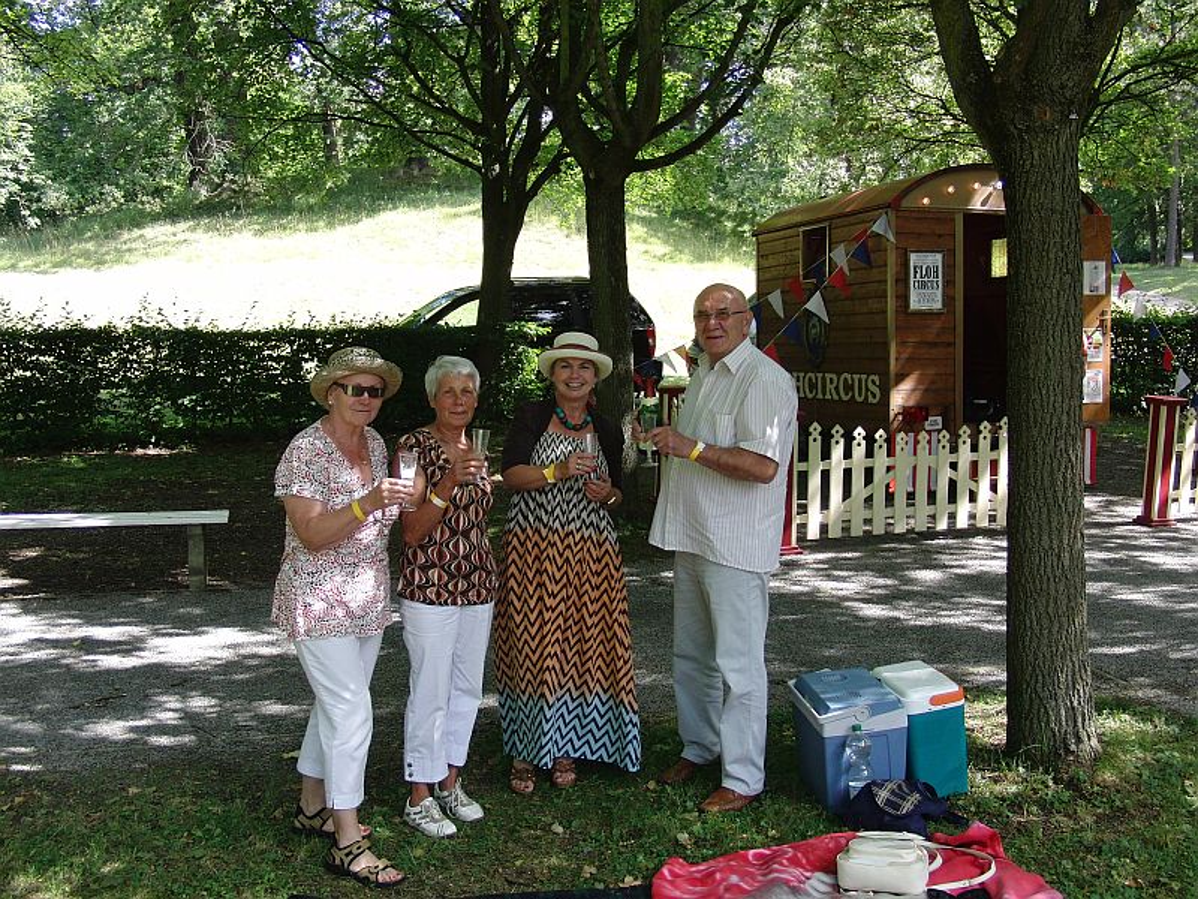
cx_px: 599
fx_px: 1281
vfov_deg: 38.7
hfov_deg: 50.1
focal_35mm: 37
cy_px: 450
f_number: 3.6
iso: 100
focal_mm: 6.42
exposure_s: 1/125
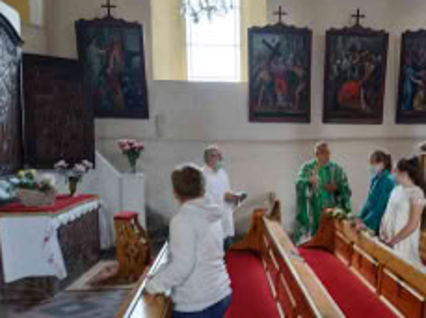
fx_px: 516
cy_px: 210
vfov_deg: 34.0
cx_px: 337
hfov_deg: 42.9
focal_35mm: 42
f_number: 1.9
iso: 320
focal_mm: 3.94
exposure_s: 1/25
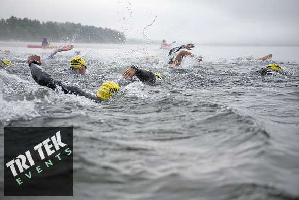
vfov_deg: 19.5
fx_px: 581
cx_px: 150
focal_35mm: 70
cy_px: 100
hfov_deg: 28.8
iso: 320
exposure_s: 1/640
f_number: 4
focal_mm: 70
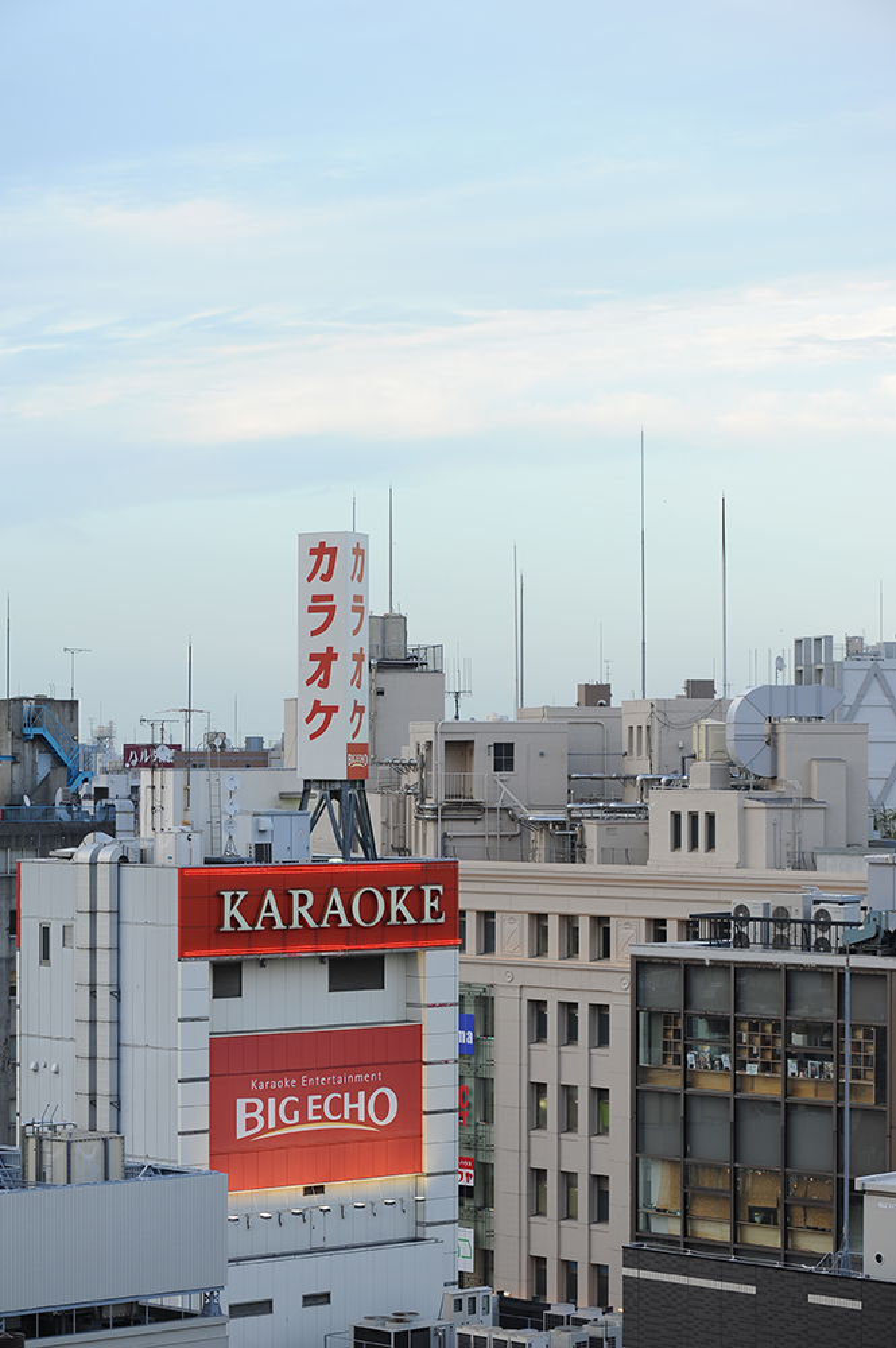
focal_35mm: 105
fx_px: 3926
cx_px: 448
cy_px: 674
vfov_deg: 19.5
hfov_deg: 13.0
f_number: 5.6
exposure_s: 1/100
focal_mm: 105
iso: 200
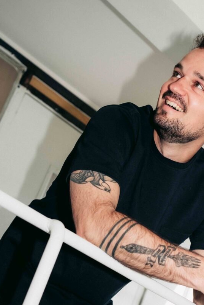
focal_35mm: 66
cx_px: 154
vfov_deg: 29.5
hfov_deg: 20.4
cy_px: 265
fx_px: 561
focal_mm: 35
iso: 100
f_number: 3.5
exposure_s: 1/125
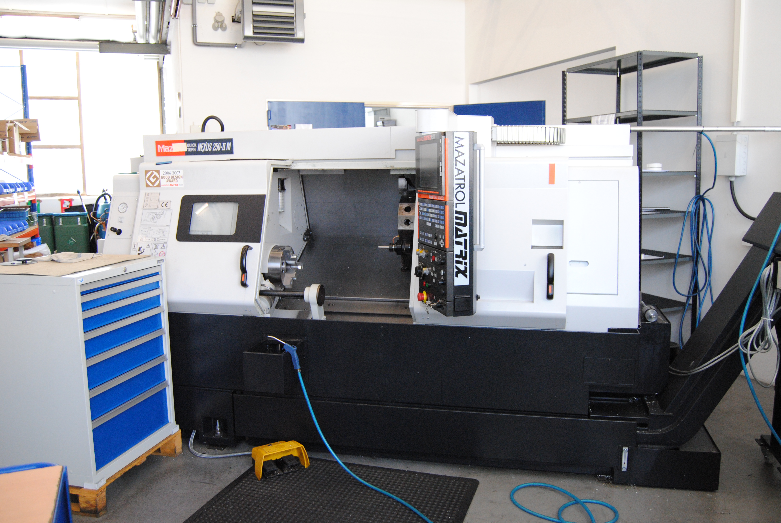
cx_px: 390
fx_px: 619
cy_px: 262
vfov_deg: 45.8
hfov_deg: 64.5
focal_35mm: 28
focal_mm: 19
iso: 800
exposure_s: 1/160
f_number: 3.5
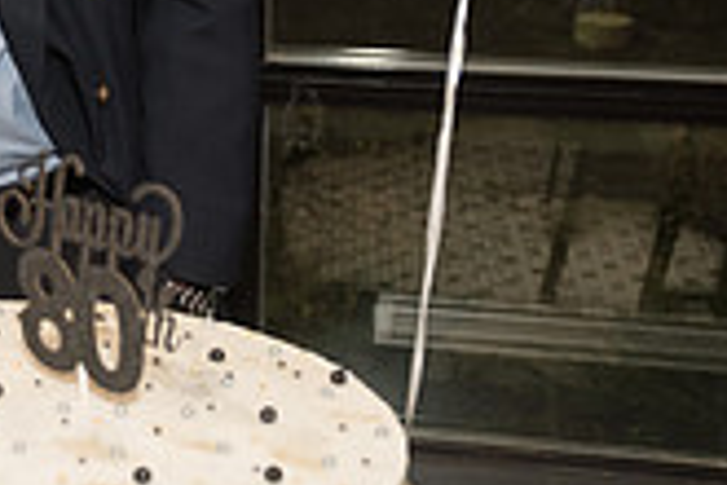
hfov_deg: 18.4
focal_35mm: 102
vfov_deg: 13.1
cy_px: -64
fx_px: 2060
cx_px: -269
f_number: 3.5
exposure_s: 1/320
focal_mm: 29
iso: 1250
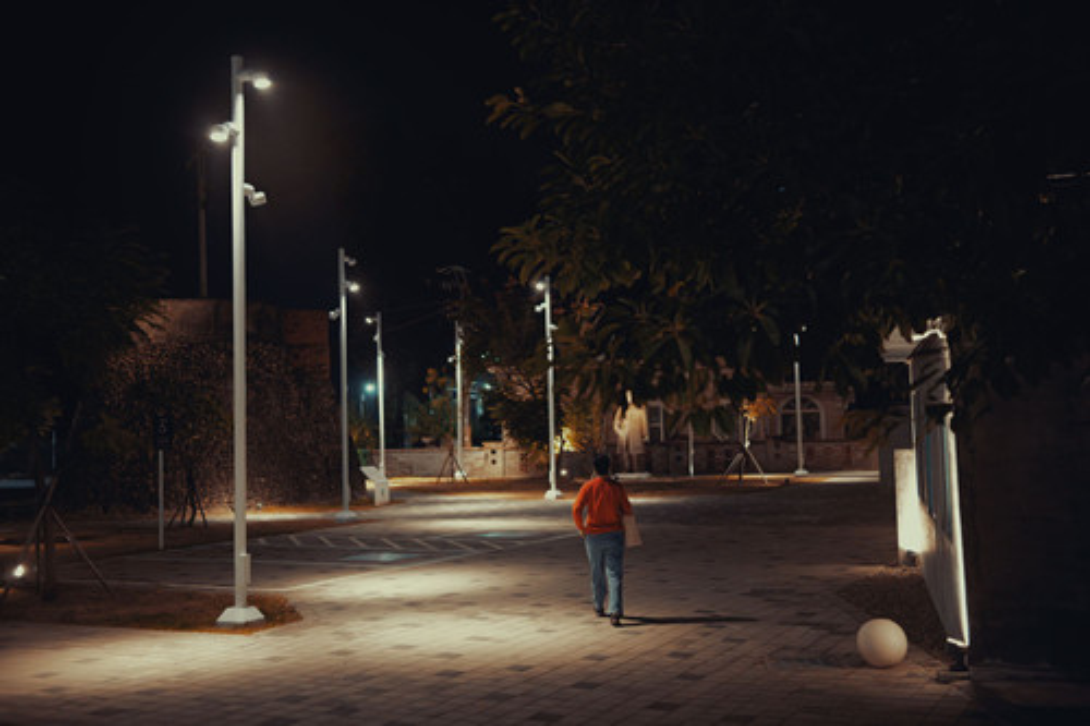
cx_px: 545
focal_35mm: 40
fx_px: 1211
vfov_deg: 33.4
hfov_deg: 48.5
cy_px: 363
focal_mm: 40
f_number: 2
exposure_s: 1/60
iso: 1600
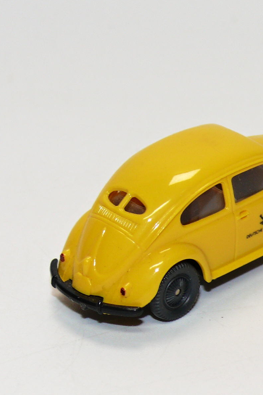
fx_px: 2400
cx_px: 212
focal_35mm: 219
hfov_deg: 6.3
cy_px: 197
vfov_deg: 9.4
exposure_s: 1/30
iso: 100
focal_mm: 18.6
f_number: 4
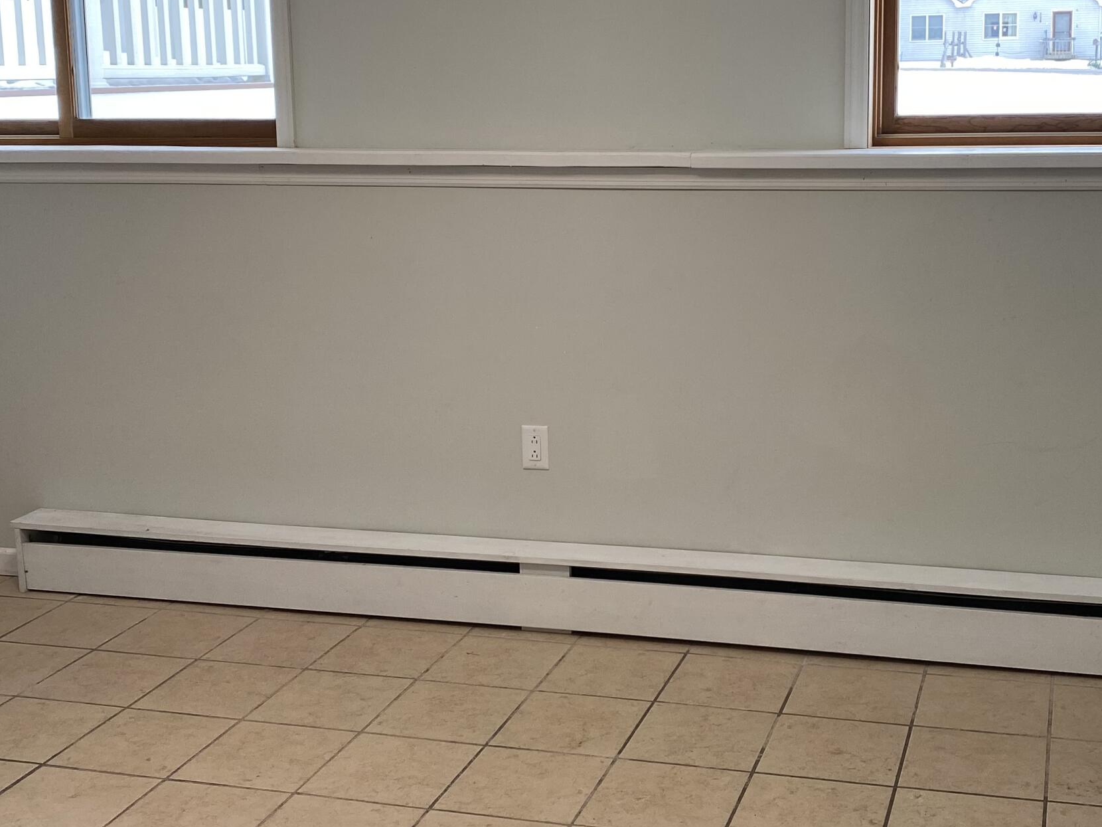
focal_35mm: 47
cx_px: 708
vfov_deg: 30.7
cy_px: 301
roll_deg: +0.1
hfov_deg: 40.1
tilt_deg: -8.9
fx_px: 1496
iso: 80
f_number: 1.8
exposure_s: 1/120
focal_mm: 4.25
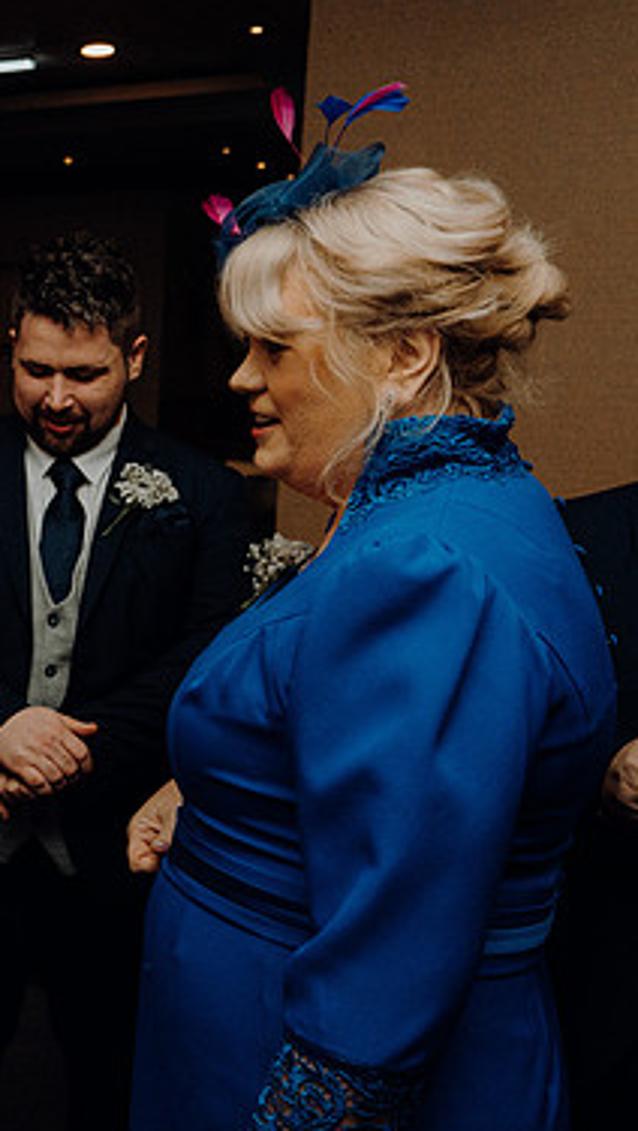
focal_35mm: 42
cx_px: -147
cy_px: 579
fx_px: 1261
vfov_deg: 48.3
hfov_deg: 25.3
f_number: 3.5
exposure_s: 1/160
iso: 2500
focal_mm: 26
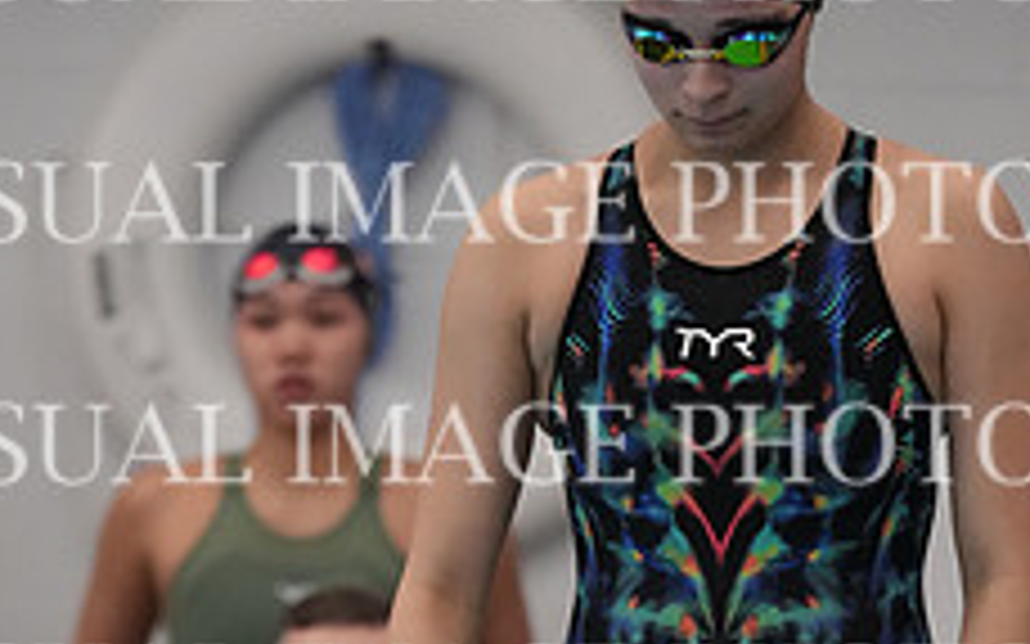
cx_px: 641
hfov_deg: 4.1
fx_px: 14481
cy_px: 1049
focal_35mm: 516
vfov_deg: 2.5
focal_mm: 200
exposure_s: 1/1250
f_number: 4
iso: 6400
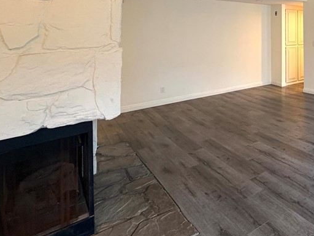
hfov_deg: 52.9
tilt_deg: +1.6
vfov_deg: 45.5
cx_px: 300
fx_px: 254
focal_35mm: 28
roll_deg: +0.4
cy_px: 28
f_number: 2.2
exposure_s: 1/60
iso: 160
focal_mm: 2.22
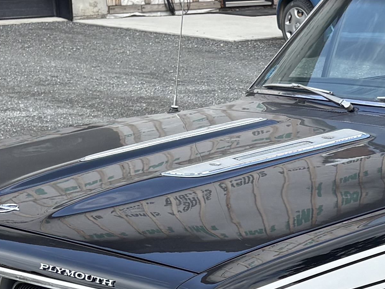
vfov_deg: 11.6
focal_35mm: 123
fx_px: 1368
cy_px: 412
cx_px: 473
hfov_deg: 15.4
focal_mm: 5.96
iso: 50
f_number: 1.6
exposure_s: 1/1287
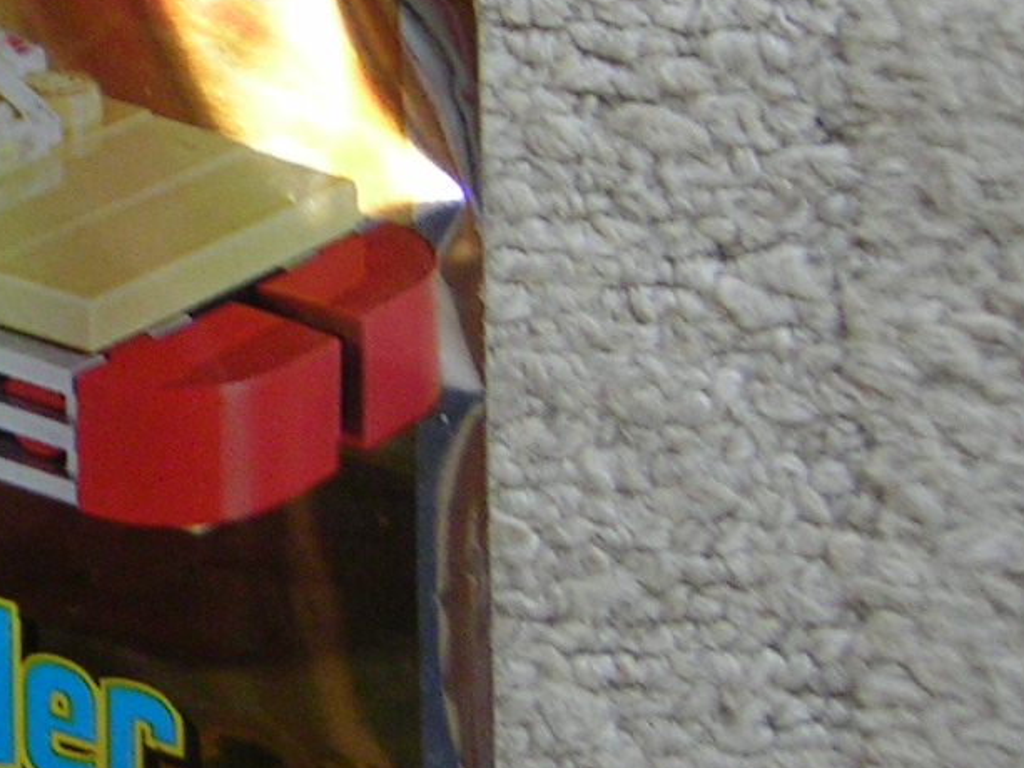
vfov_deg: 15.6
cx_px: -262
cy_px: 135
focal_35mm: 94
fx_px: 2781
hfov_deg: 19.4
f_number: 2.8
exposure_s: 1/9.8
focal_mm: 5.6
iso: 100
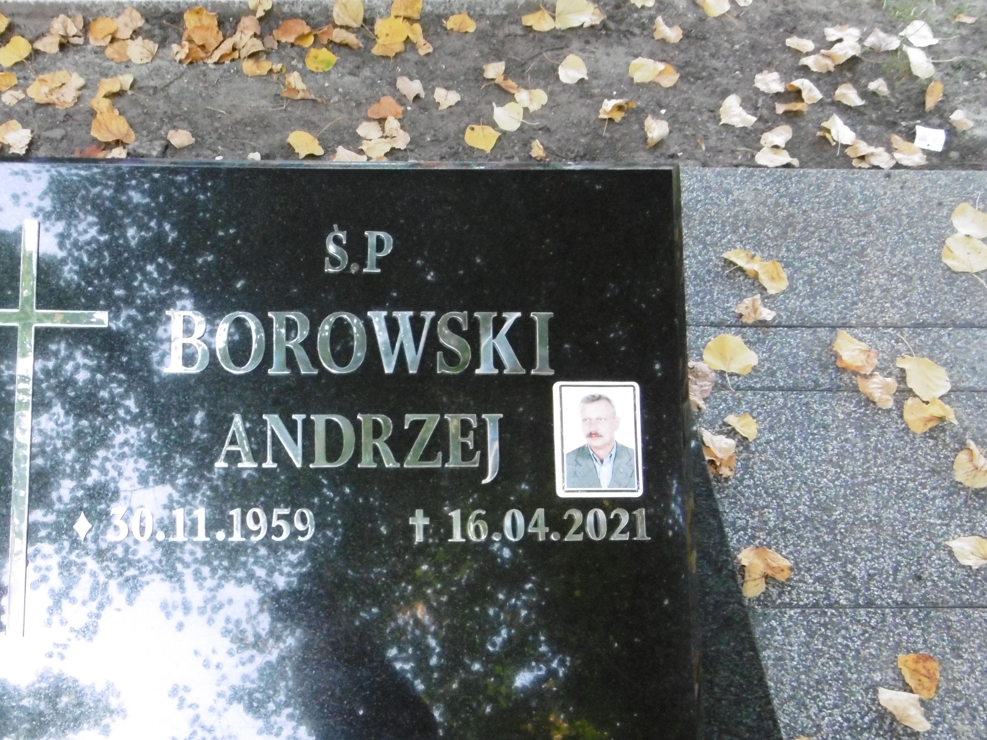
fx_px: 941
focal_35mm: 33
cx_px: 315
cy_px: 496
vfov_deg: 42.3
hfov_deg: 54.1
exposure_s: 1/60
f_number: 3.1
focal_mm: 4.3
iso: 400
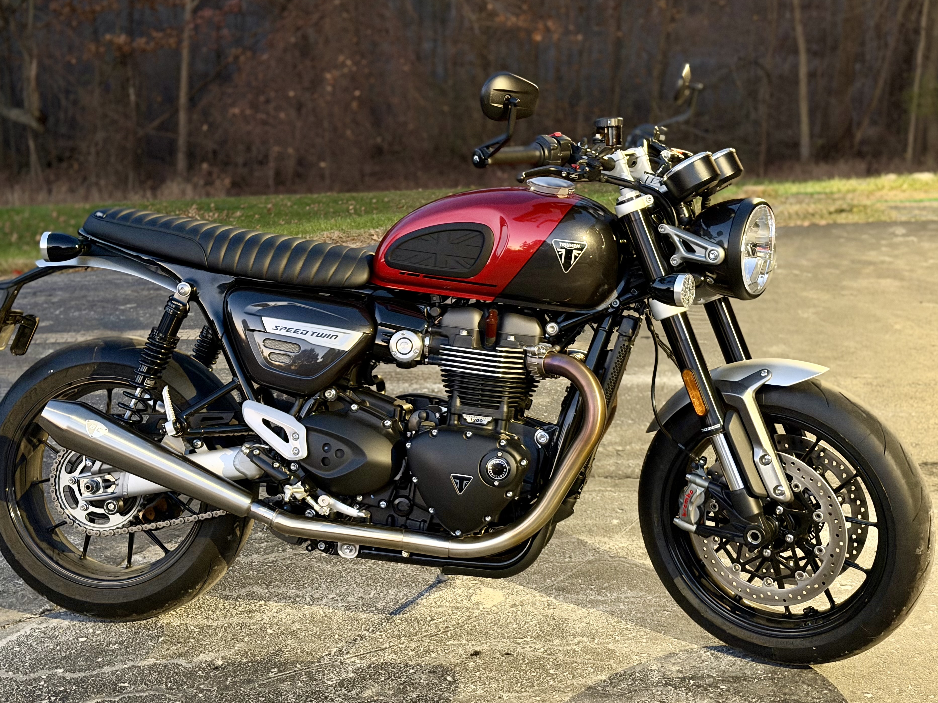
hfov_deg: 36.8
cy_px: 375
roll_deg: -1.8
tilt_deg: -17.0
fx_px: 1409
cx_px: 443
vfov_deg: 28.0
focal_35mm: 52
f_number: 1.78
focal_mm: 6.76
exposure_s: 1/20
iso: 640
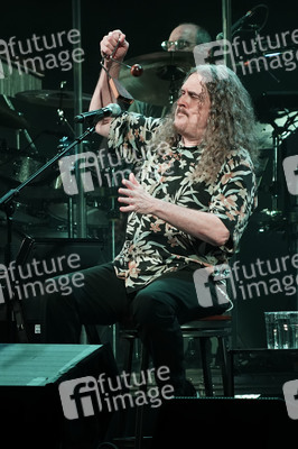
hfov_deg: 6.4
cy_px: 224
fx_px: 2662
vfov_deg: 9.6
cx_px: 149
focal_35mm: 214
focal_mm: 214
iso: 3200
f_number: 6.3
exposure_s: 1/500
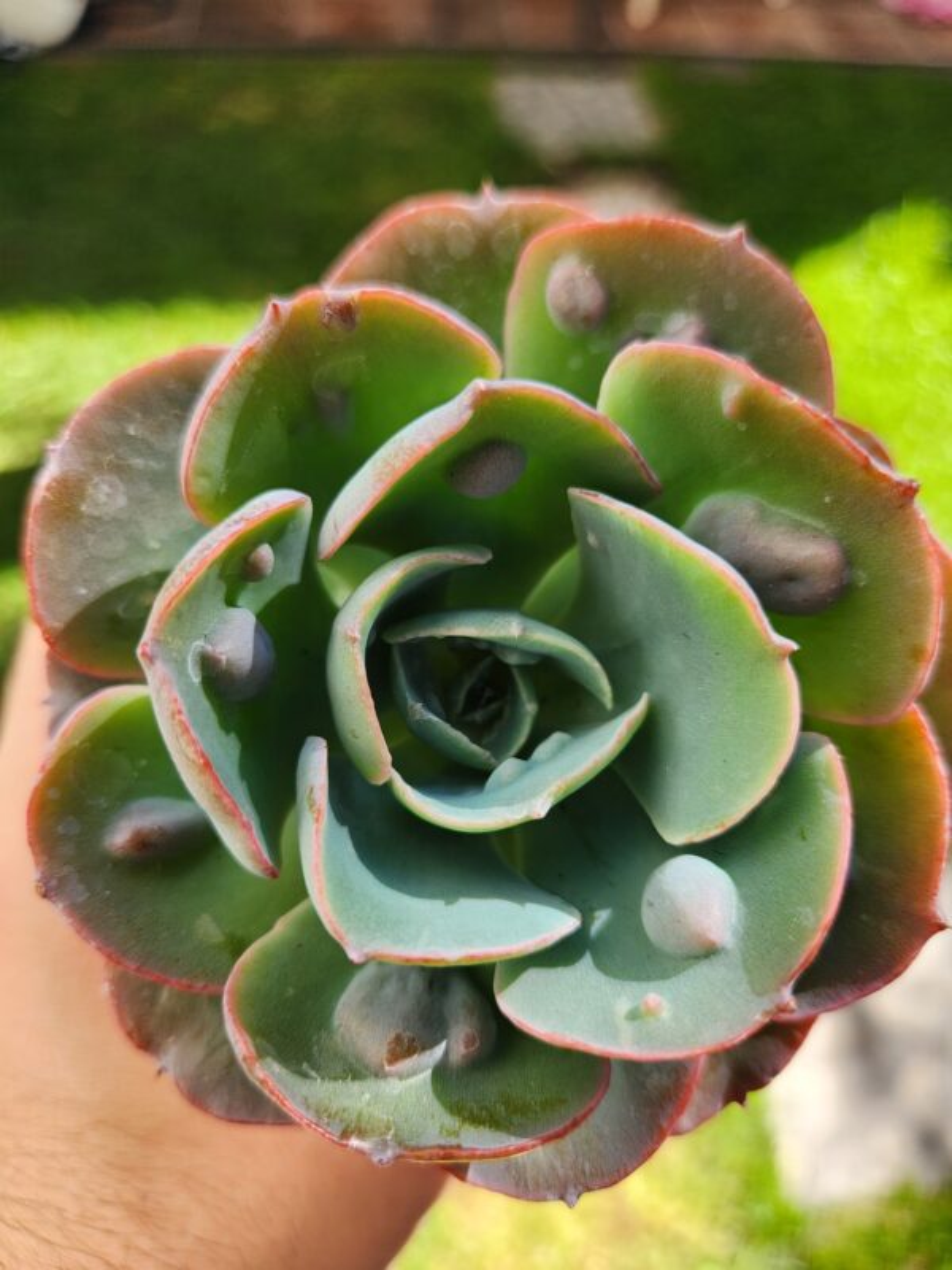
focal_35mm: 23
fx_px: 843
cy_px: 635
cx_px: 476
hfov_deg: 58.9
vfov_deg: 73.9
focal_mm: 5.4
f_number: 1.8
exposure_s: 1/251
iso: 20
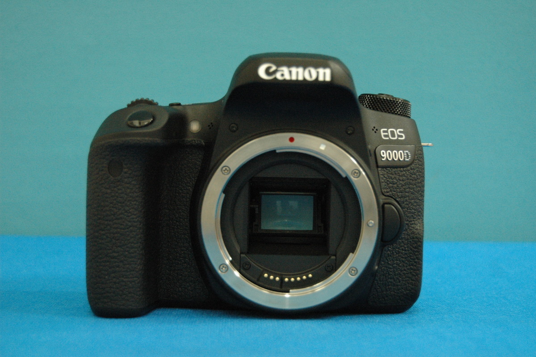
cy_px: 178
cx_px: 268
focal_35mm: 69
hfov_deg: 29.3
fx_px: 1026
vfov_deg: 19.7
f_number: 5.3
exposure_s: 1/60
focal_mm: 46
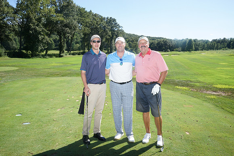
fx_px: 202
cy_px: 78
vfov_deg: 42.3
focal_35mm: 31
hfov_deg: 60.3
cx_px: 117
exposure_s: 1/200
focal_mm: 31
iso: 800
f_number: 18
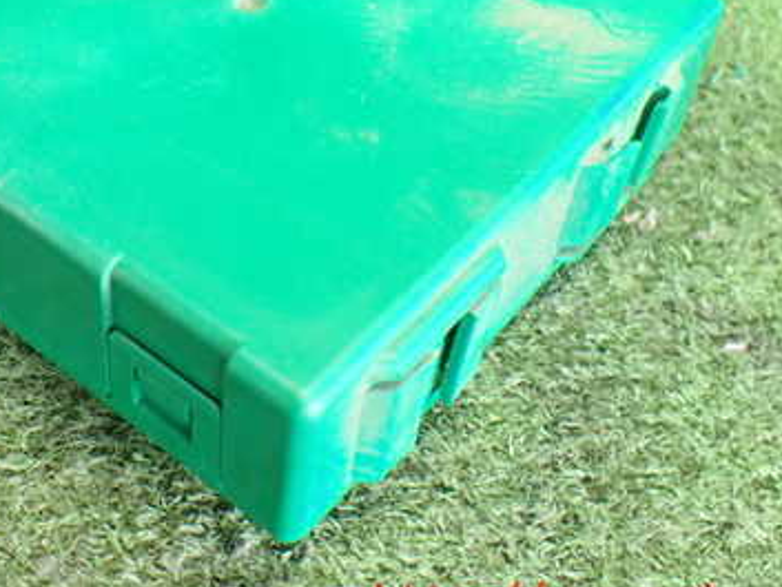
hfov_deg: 36.7
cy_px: 135
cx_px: 210
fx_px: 1153
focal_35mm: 51
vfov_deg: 28.1
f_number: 2.3
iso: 800
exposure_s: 1/50
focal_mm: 5.4
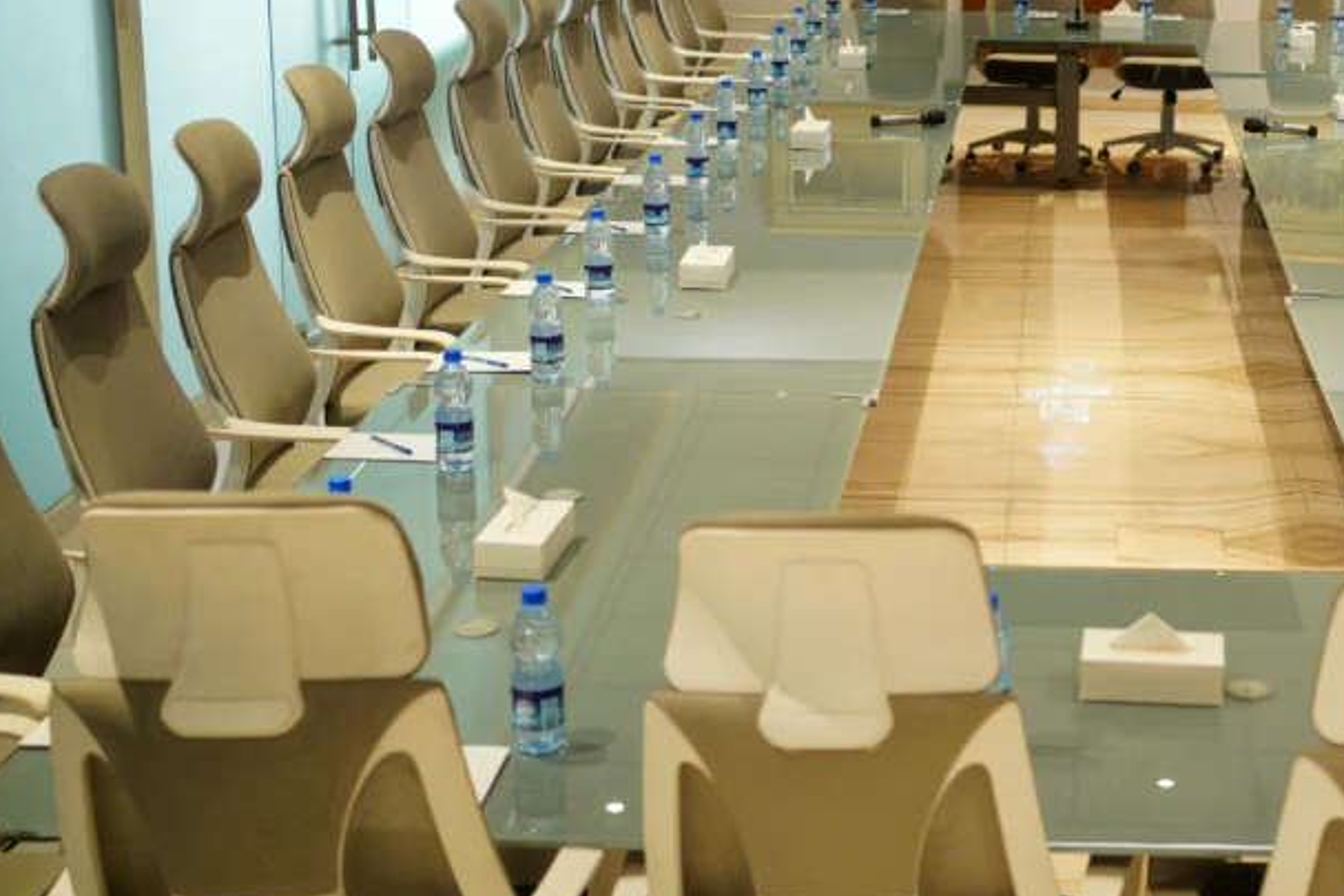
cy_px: 260
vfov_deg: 22.9
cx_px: 1125
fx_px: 2203
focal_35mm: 59
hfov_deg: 32.7
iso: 1600
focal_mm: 35
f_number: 2.5
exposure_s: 1/125
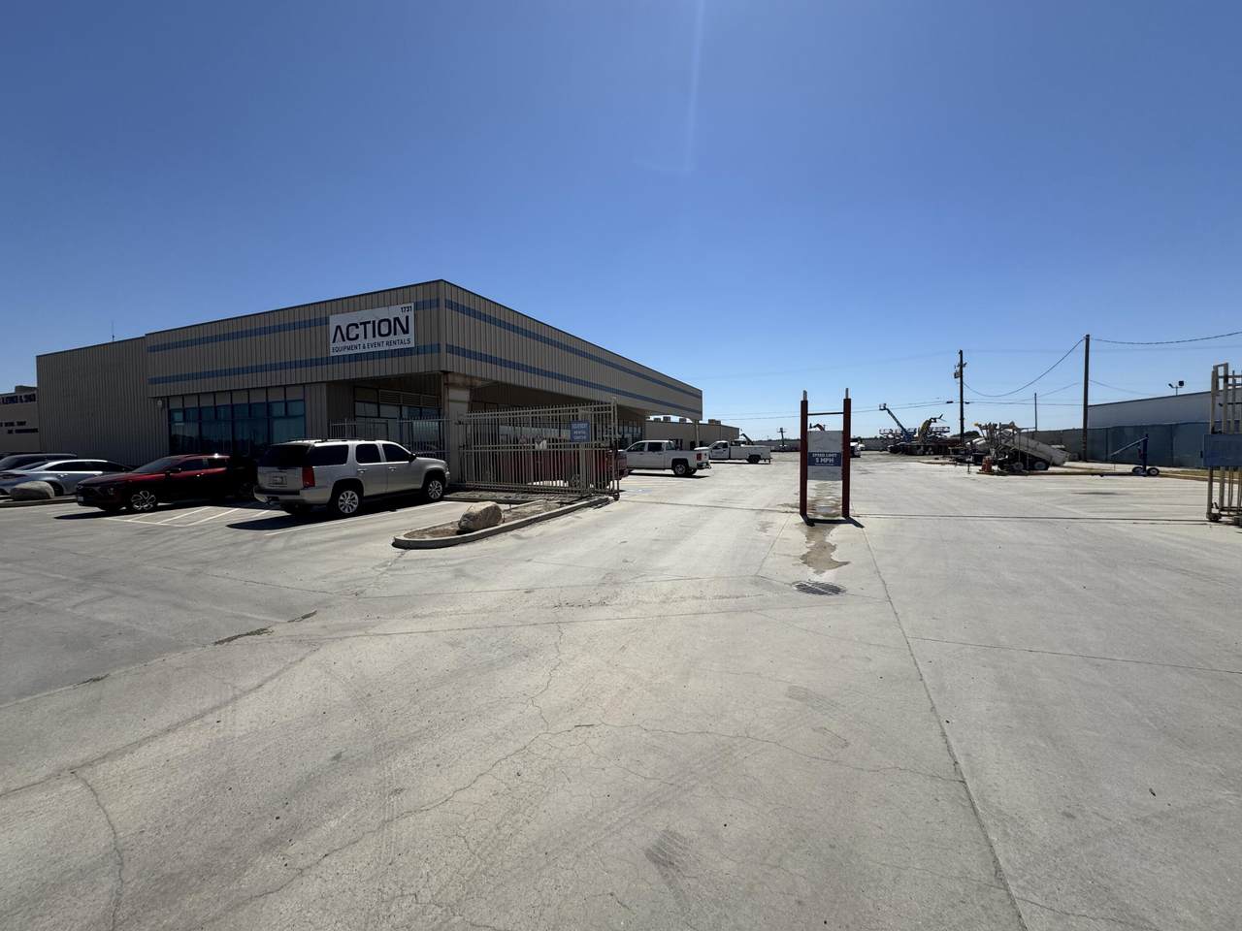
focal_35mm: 14
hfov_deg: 102.1
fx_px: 502
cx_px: 621
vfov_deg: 85.7
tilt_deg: -2.4
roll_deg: +0.7
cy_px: 466
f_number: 2.2
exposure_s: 1/3717
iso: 50
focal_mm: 2.22
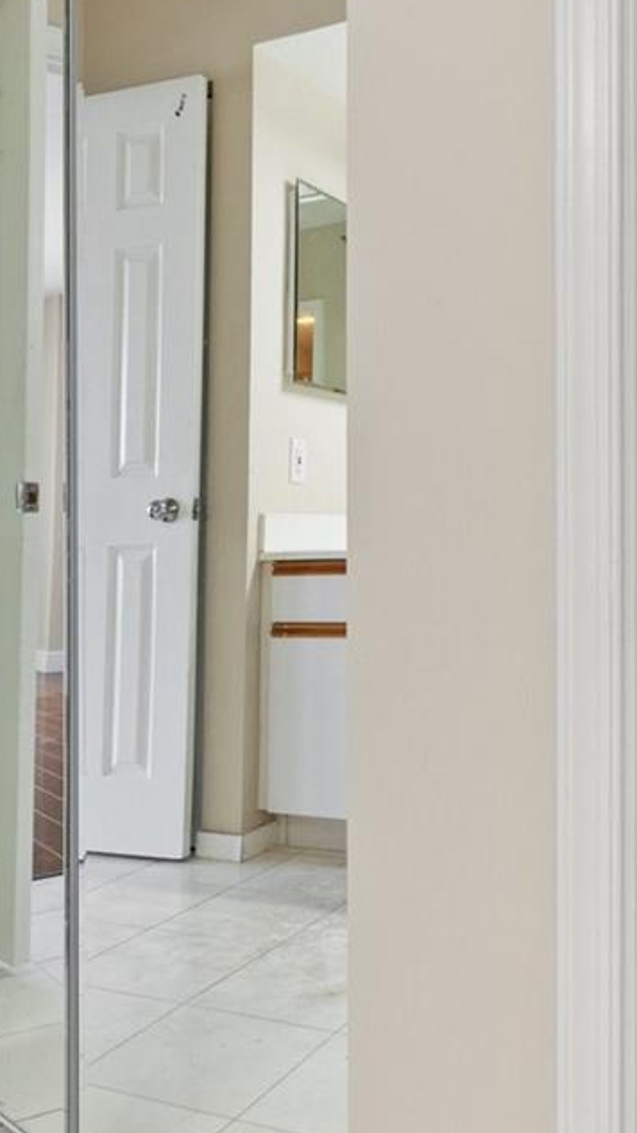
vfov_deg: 54.0
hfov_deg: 31.9
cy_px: 584
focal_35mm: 37
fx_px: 1111
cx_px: 374
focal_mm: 14
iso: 200
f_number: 8
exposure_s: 1/8
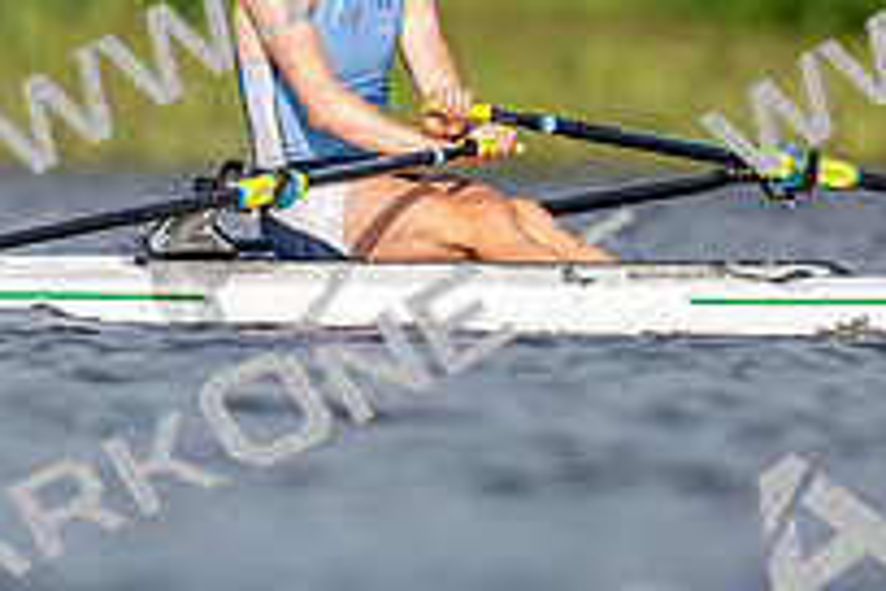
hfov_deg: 1.2
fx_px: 42032
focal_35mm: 1708
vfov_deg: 0.8
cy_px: 250
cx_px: 387
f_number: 4
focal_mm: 600
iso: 220
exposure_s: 1/2500
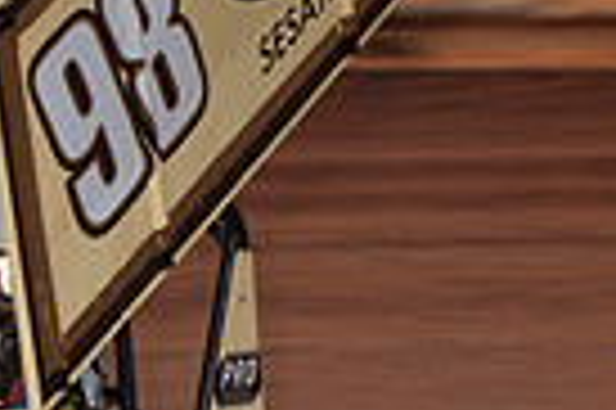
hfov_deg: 4.0
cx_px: -112
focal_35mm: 509
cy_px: 383
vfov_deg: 2.7
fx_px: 8699
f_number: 5.6
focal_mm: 80
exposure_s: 1/400
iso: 100
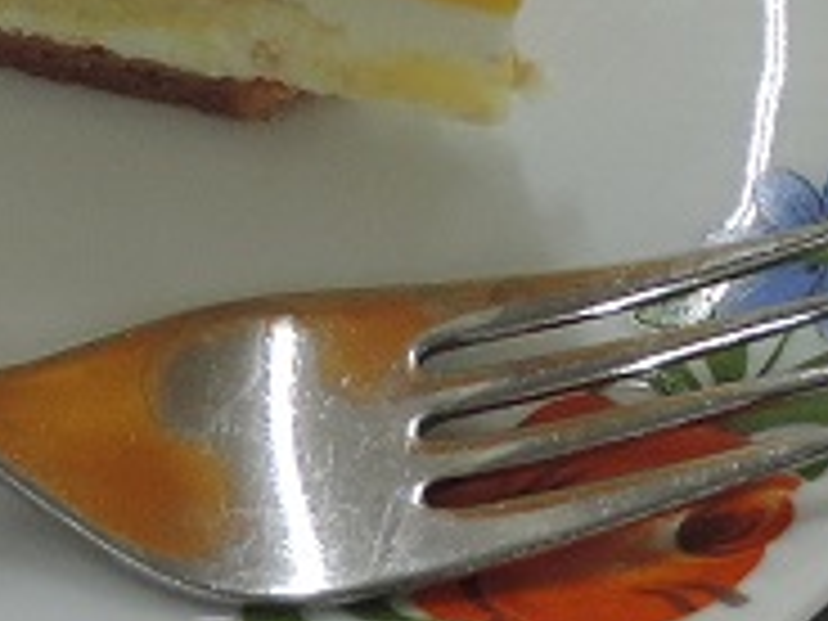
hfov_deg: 9.0
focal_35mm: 216
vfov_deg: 6.8
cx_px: 1008
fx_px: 5167
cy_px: -360
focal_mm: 6.2
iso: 200
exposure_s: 1/50
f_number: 3.3
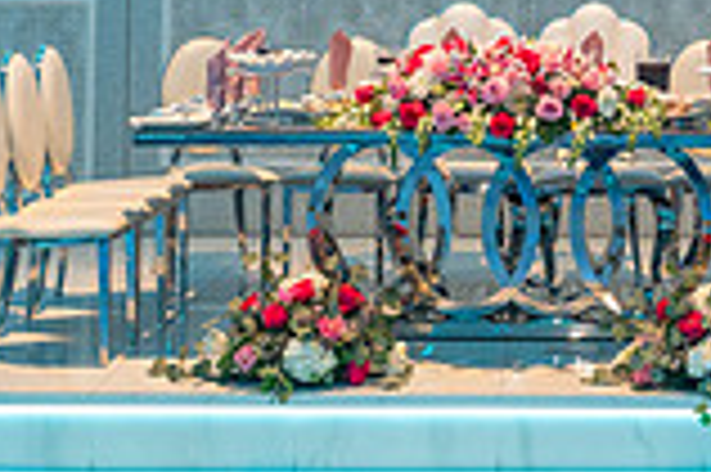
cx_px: 555
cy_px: -179
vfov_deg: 13.8
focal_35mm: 94
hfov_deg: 21.5
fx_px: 1855
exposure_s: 1/125
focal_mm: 24
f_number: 5
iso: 1600
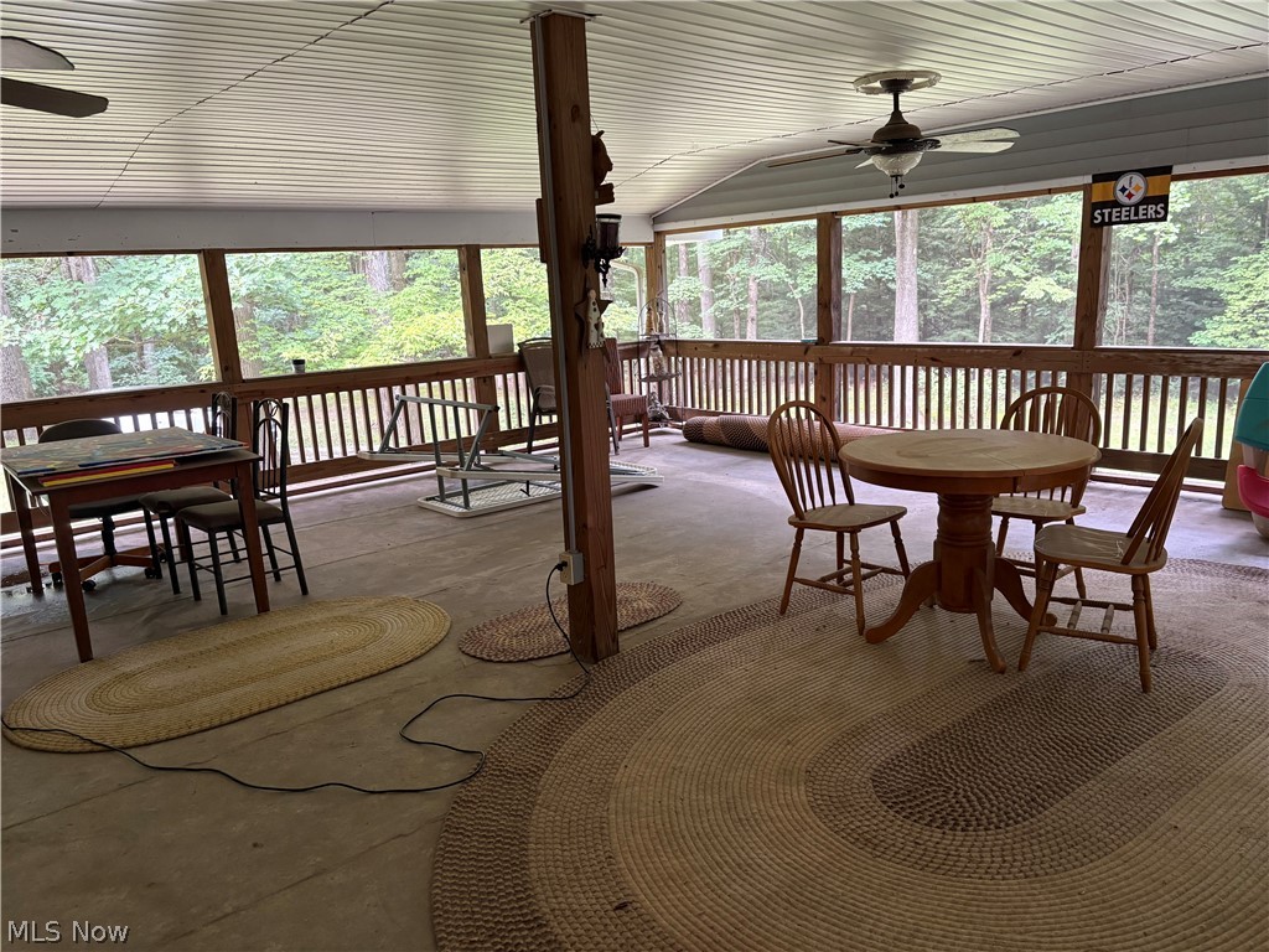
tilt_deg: -11.3
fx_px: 953
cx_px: 634
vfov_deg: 53.1
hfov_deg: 67.3
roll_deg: +3.1
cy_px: 476
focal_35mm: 26
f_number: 1.6
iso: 200
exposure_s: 1/60
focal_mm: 5.96
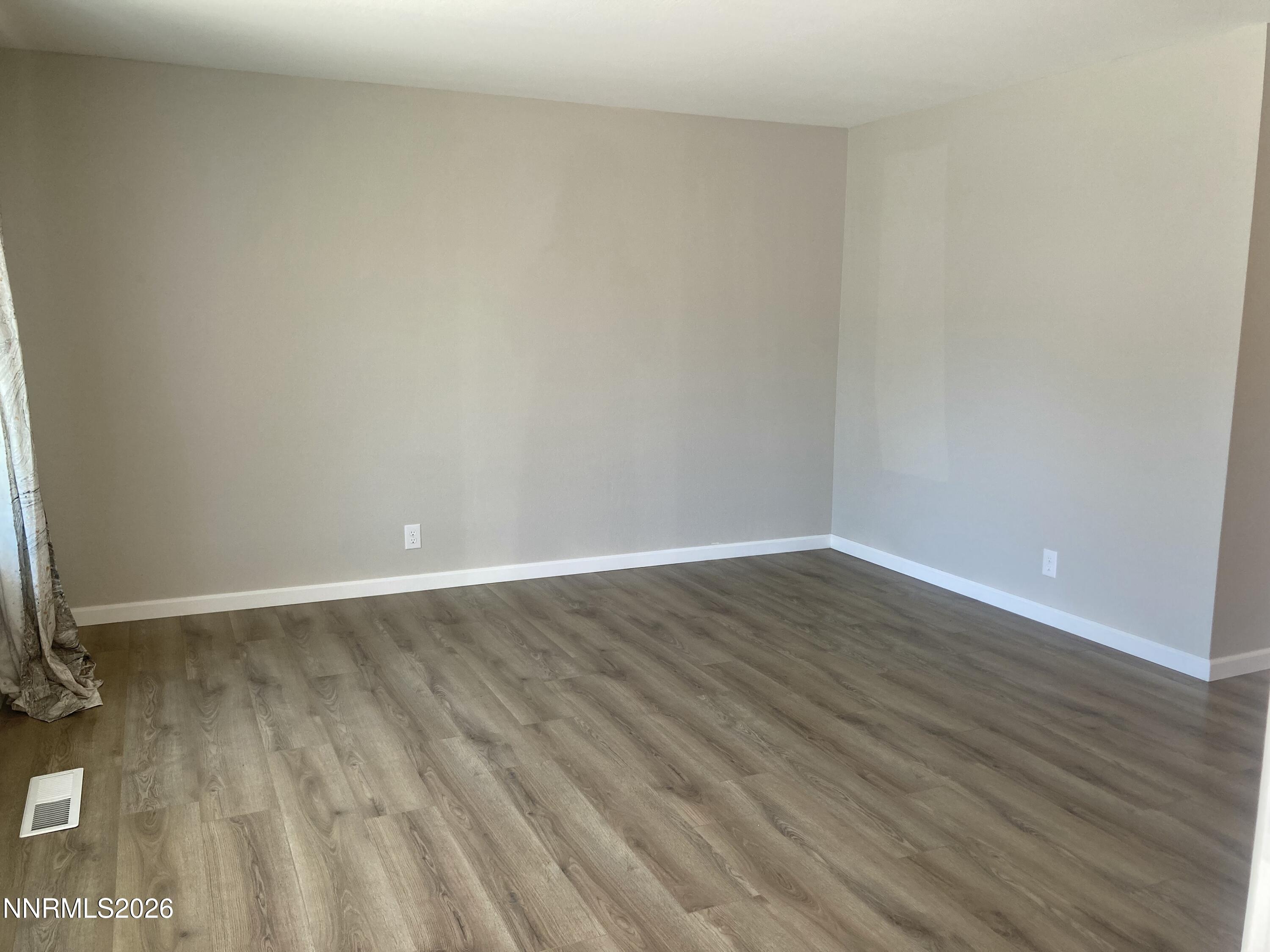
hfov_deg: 63.4
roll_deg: -1.7
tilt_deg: -10.1
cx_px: 635
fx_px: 1027
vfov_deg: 49.7
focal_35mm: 28
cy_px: 476
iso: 50
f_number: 1.8
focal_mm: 3.99
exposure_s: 1/60
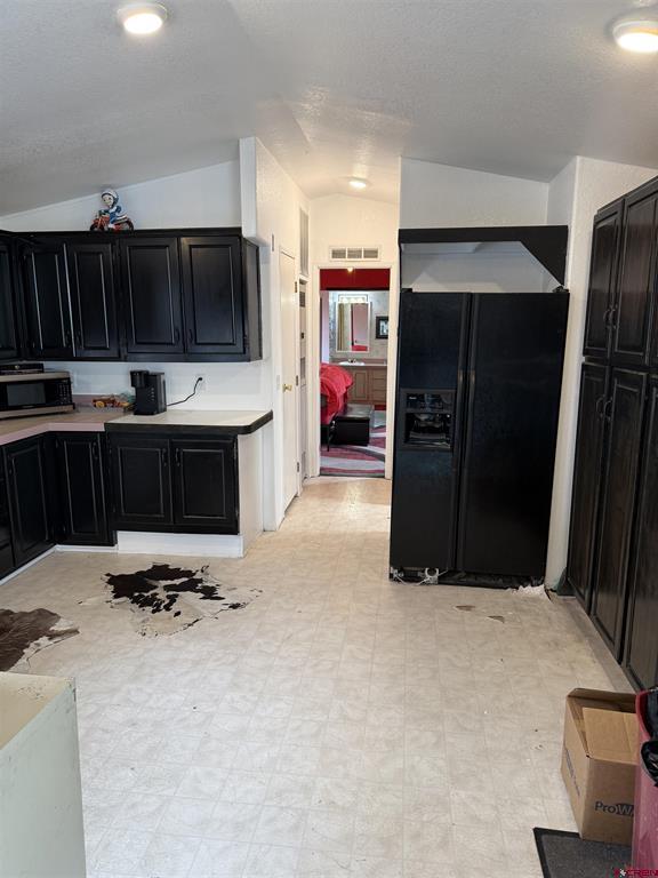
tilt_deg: -11.1
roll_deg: -1.0
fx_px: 608
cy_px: 439
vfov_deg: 71.6
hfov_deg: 56.8
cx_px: 329
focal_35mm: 24
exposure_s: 1/120
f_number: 1.78
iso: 160
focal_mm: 6.76
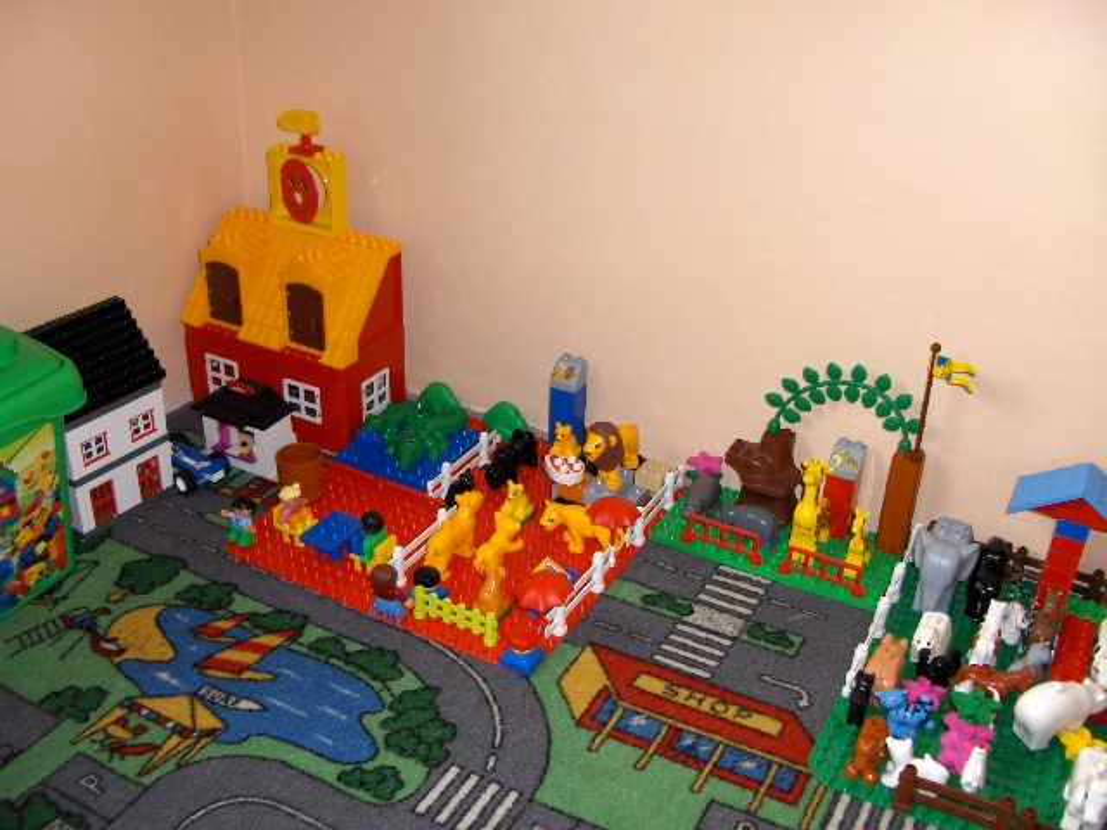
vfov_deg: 40.7
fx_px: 1119
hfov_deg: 52.6
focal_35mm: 35
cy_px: 415
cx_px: 554
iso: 100
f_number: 2.6
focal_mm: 5.8
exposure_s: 1/60
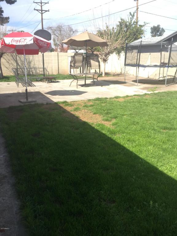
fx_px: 198
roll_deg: -1.4
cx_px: 88
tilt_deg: -15.7
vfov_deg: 61.7
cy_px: 118
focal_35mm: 29
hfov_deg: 48.2
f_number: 2.2
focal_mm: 4.15
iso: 32
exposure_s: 1/842
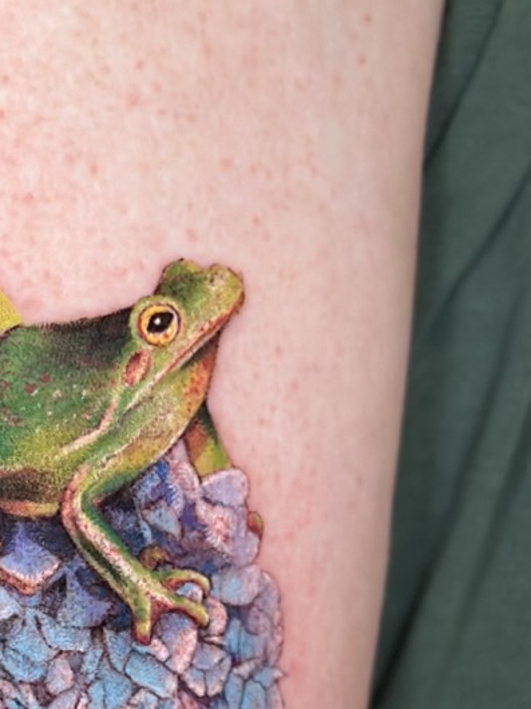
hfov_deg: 10.1
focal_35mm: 145
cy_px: 586
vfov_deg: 13.5
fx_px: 2968
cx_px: -62
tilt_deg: -19.8
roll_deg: -6.8
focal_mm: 6.86
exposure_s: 1/60
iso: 320
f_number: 1.78
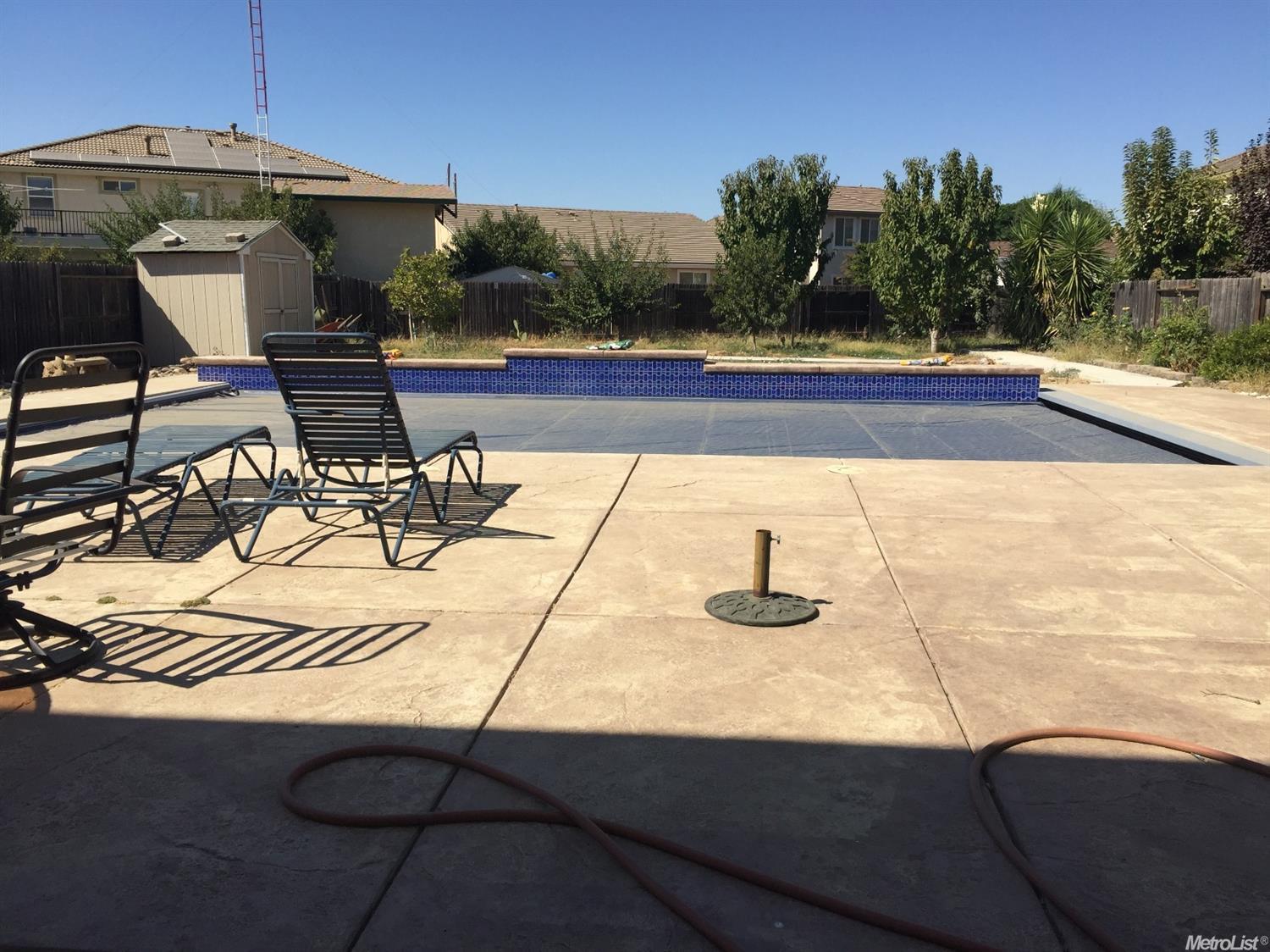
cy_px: 476
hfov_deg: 61.7
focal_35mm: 29
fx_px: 1064
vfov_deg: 48.2
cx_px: 635
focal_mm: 4.15
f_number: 2.2
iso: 32
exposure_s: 1/2198
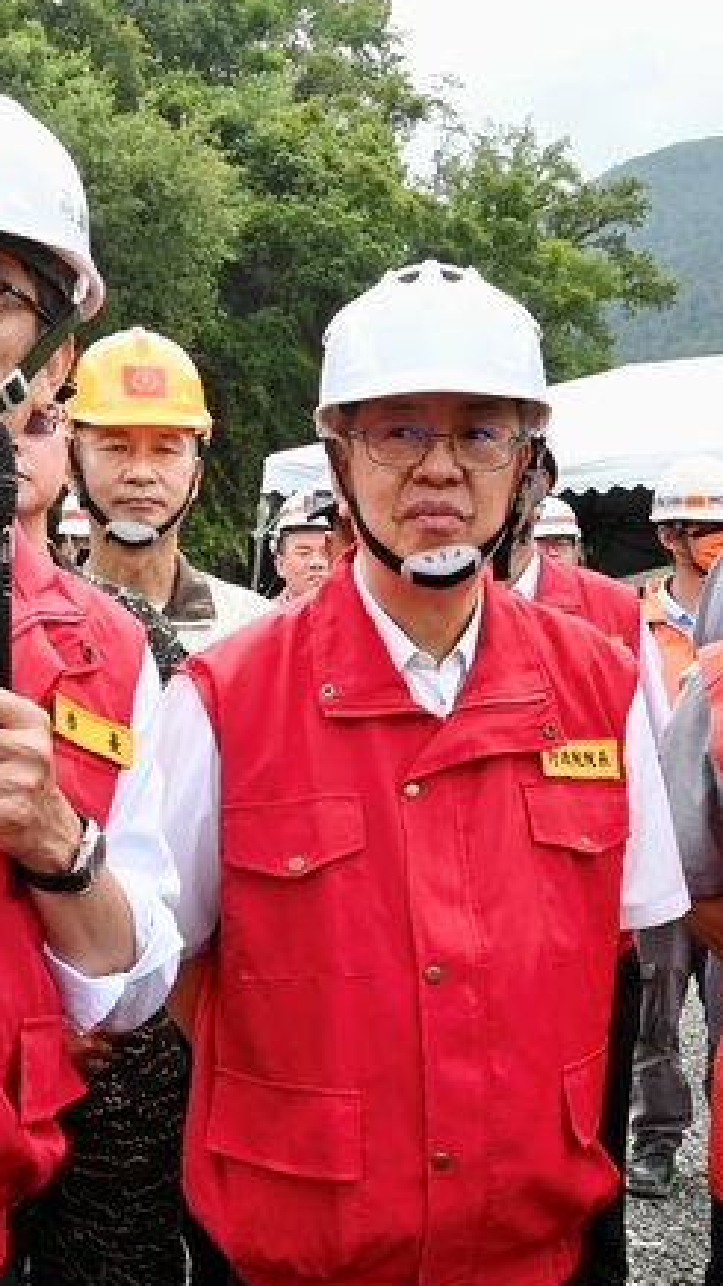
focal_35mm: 50
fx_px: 1720
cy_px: 709
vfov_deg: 41.0
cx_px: 369
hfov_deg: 23.7
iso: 320
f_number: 8
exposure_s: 1/250
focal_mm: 17.5
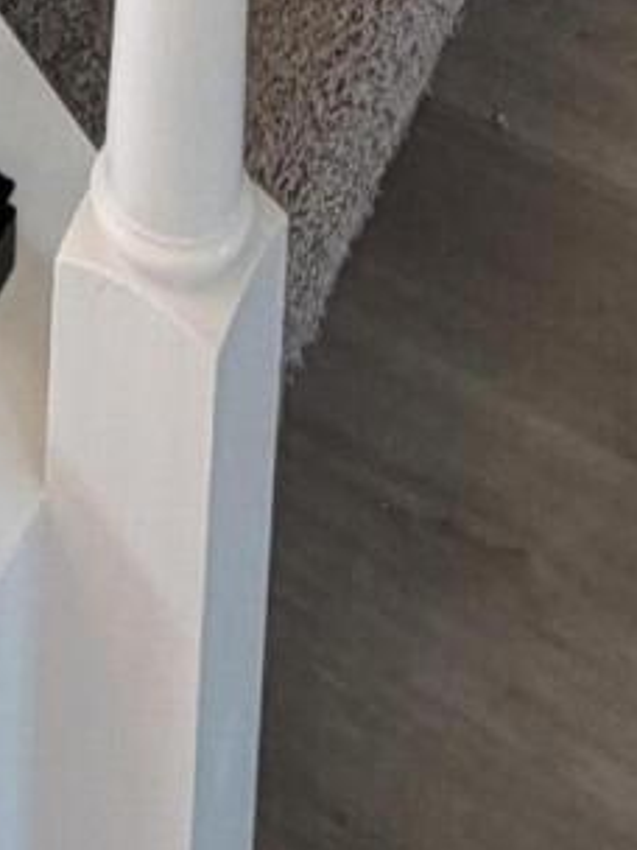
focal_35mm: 92
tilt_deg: -7.1
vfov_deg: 12.1
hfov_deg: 15.6
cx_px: -78
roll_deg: -1.8
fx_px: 2257
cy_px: -1577
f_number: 2.2
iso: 125
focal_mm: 2.22
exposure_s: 1/120
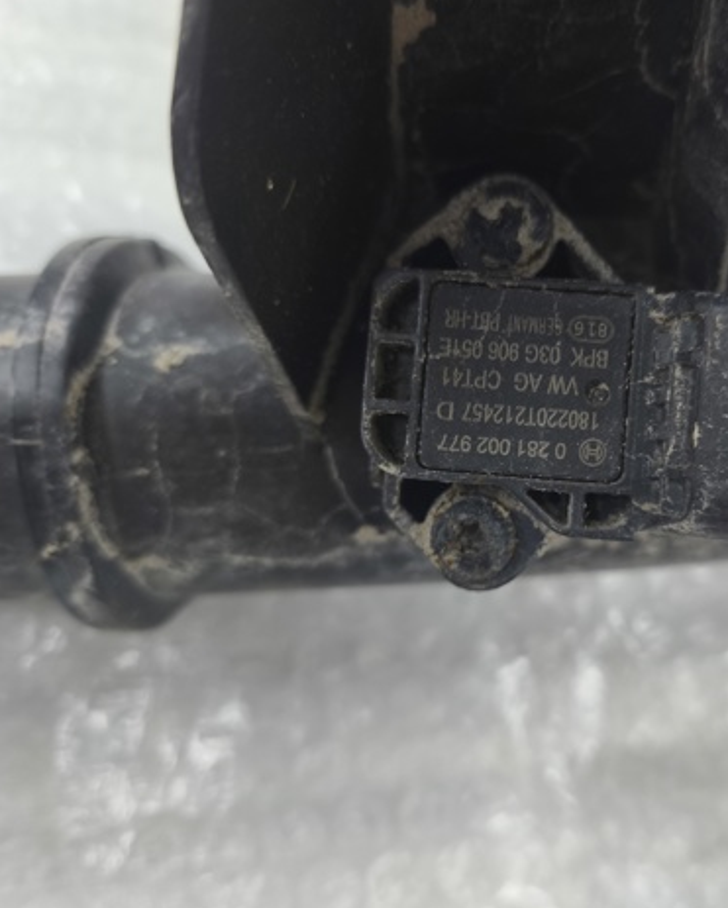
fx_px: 834
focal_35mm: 31
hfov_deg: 46.0
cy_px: 447
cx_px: 516
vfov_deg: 57.1
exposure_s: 1/100
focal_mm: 5.35
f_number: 1.7
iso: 320
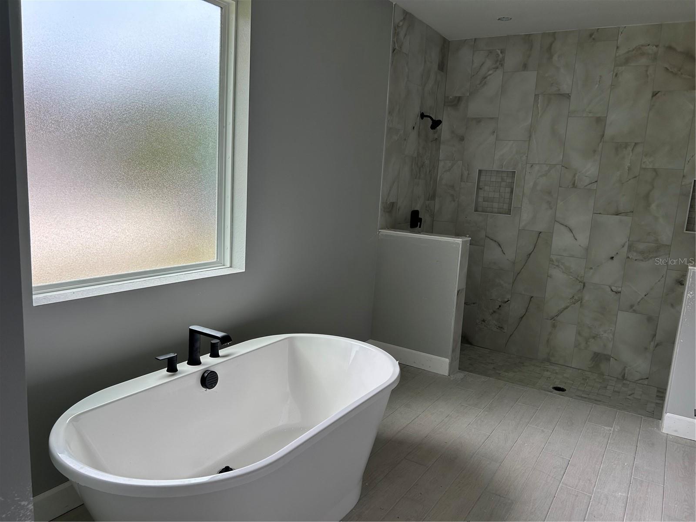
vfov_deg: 53.1
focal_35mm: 26
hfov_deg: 67.3
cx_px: 348
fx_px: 523
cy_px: 261
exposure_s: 1/347
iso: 50
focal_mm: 5.7
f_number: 1.5
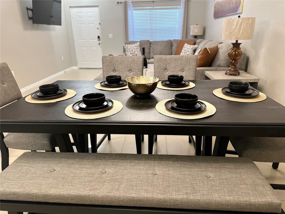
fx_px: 198
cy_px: 107
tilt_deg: -20.8
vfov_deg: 56.8
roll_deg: +1.1
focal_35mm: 24
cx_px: 142
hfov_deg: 71.6
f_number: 1.78
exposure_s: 1/60
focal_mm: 6.86
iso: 500
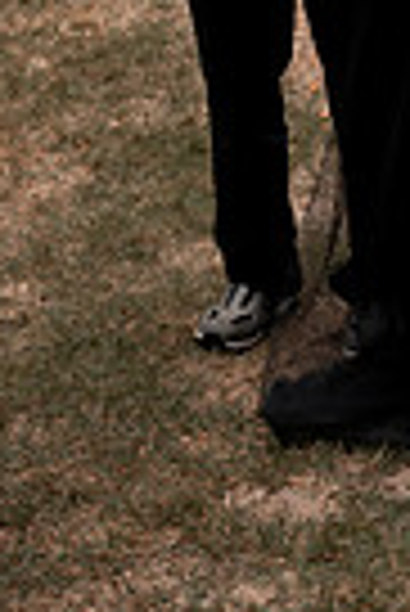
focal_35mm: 109
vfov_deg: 16.6
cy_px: -364
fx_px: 1857
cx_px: 514
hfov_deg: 12.3
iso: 400
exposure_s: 1/1600
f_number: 2.8
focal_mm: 33
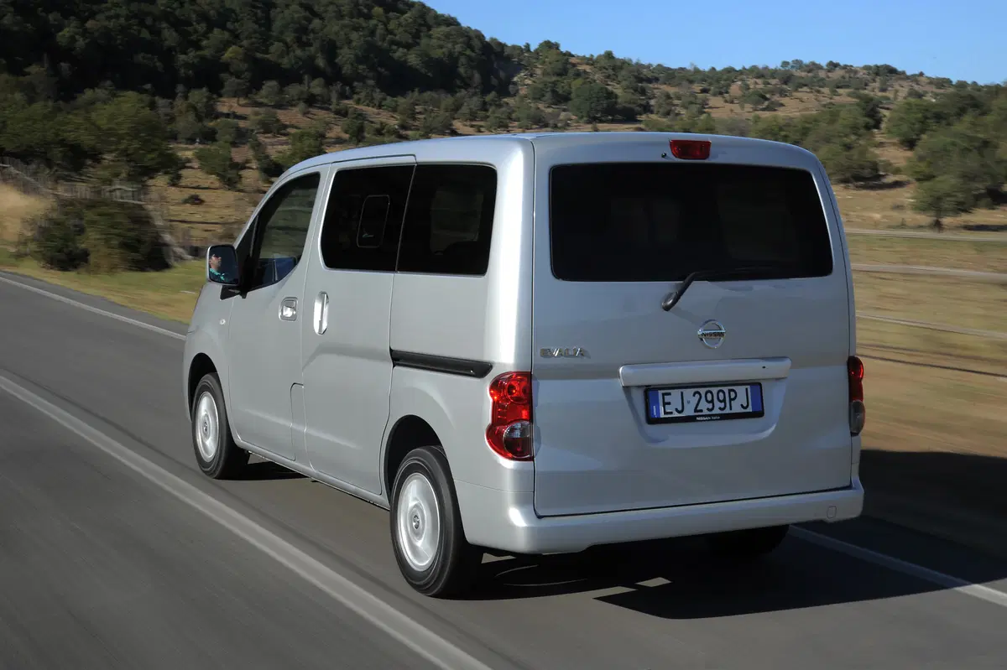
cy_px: 335
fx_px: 1454
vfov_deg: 26.0
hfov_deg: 38.2
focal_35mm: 52
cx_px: 504
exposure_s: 1/15
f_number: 18
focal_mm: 52
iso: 100
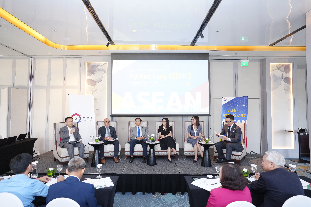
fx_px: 173
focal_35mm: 20
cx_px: 156
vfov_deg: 61.9
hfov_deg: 84.0
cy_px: 104
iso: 2000
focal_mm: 20
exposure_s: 1/200
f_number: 3.2
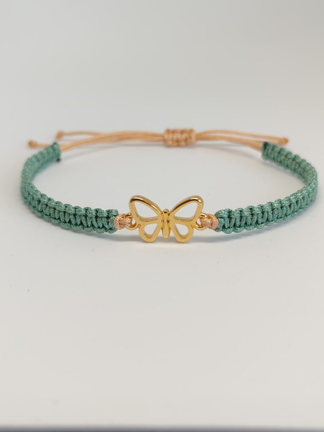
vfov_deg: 35.5
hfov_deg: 27.0
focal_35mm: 54
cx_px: 162
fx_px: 674
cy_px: 216
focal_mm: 6.12
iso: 160
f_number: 1.9
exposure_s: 1/125
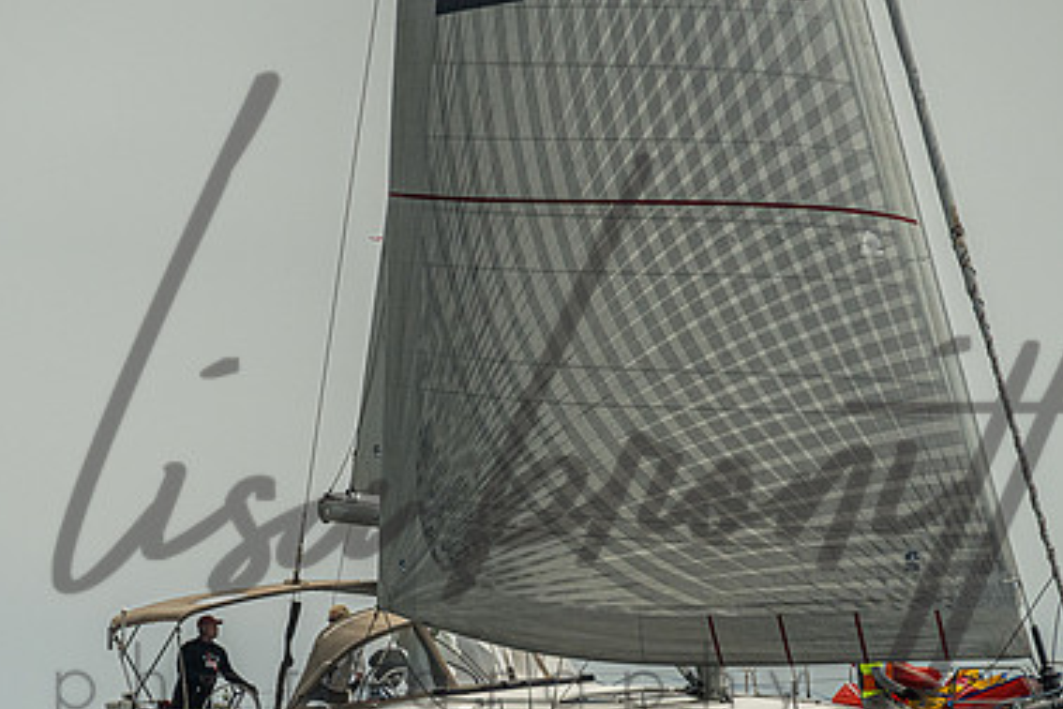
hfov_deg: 5.2
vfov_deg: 3.4
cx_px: 444
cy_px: 630
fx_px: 11810
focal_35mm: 400
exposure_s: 1/3200
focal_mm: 200
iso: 400
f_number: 6.3
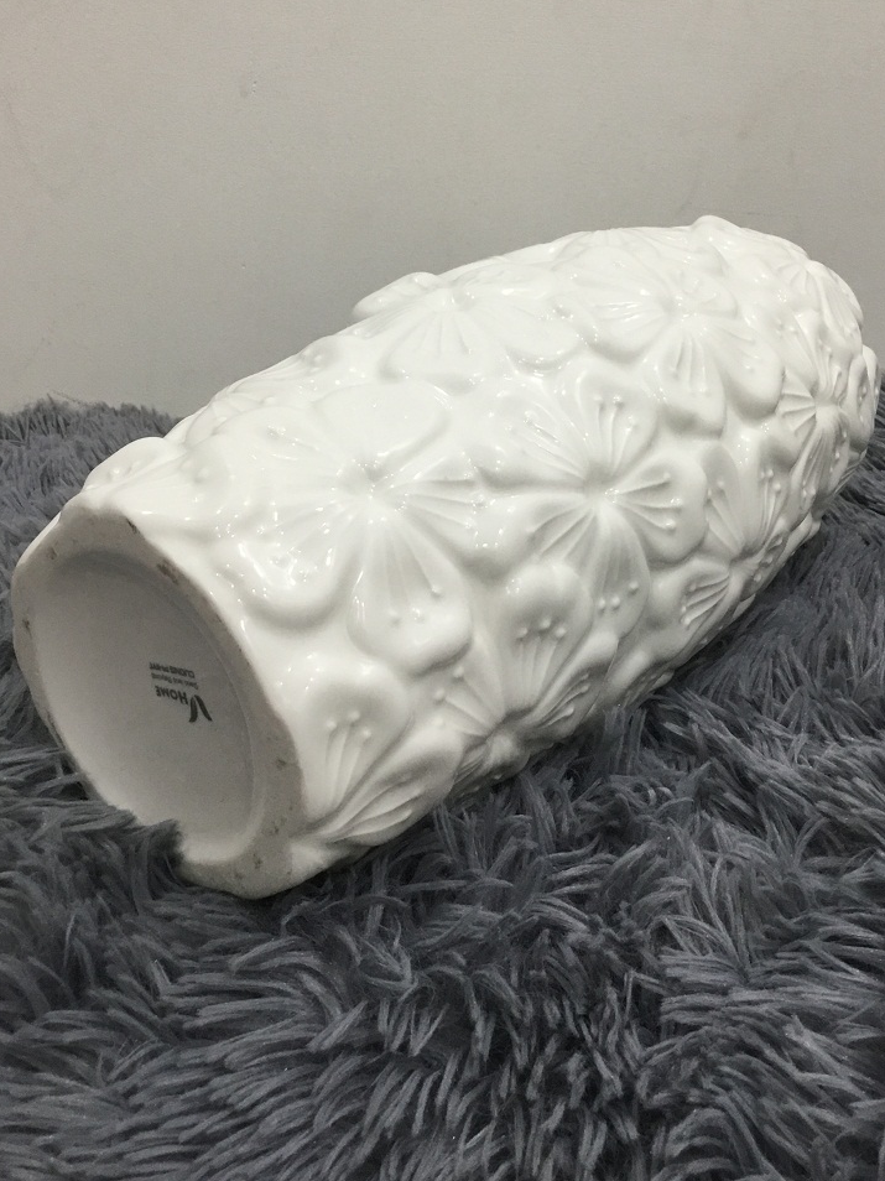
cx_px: 486
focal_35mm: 39
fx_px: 1330
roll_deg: +0.5
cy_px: 478
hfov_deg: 36.8
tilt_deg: -17.1
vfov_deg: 47.6
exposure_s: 1/33
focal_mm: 3.3
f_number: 2.4
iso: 50
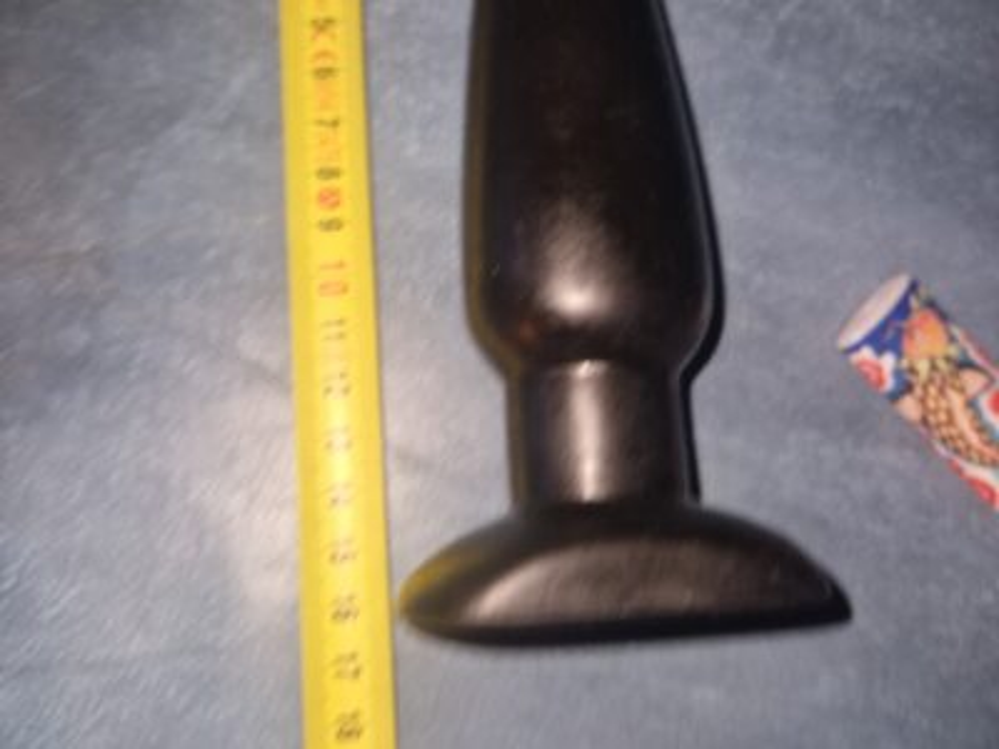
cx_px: 500
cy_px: 374
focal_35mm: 23
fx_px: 664
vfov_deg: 58.9
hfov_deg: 73.9
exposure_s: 1/100
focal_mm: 5.4
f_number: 1.8
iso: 125
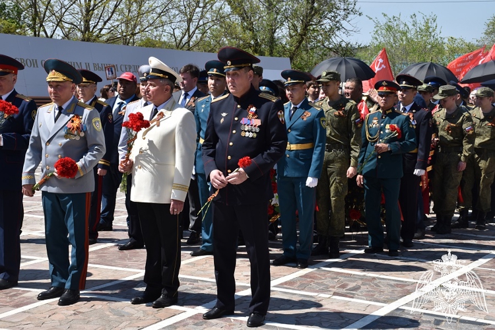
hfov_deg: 28.1
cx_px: 248
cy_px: 165
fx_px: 990
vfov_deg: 18.9
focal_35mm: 72
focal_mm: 48
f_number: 9
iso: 200
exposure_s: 1/320
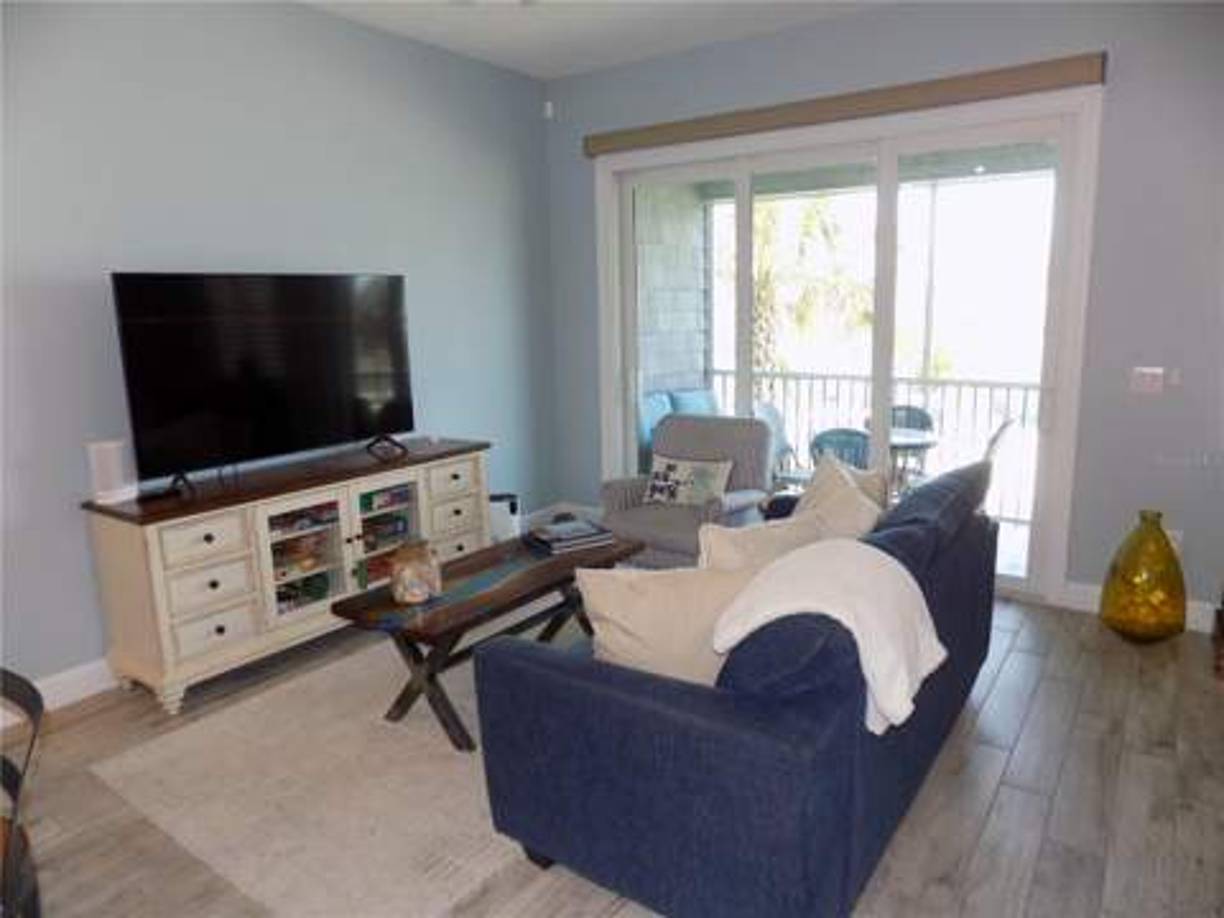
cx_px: 612
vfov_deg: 58.9
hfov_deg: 73.9
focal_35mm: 23
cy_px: 459
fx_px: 813
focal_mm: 4
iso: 125
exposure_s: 1/30
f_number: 3.1
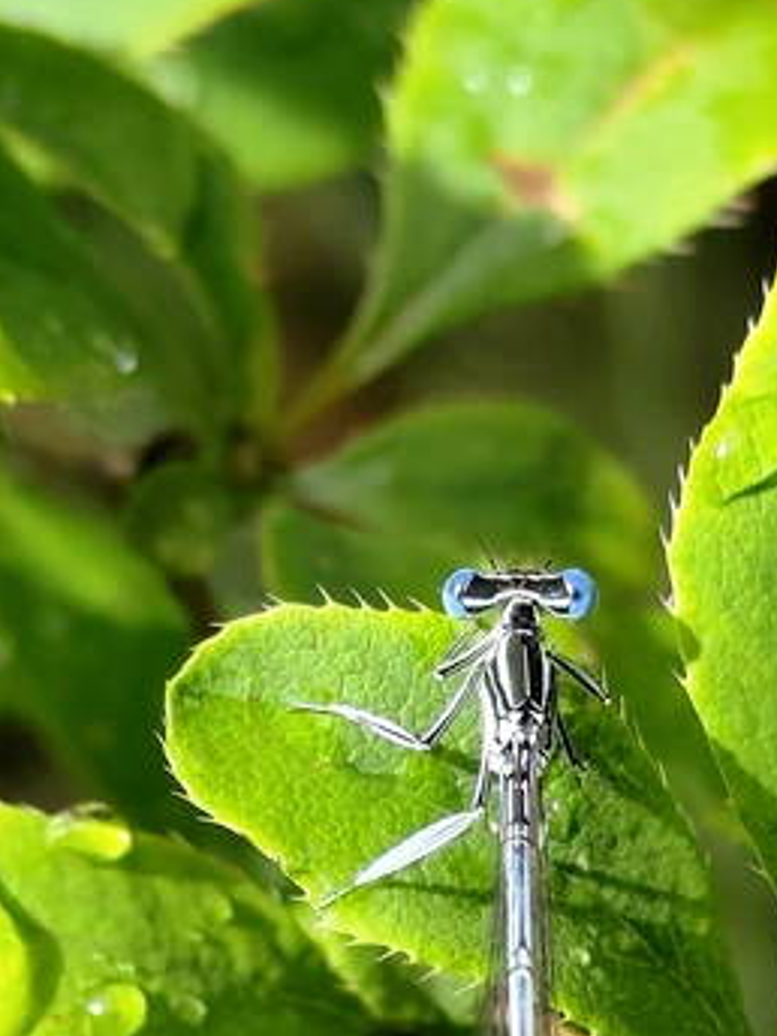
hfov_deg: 8.7
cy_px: 919
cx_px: 551
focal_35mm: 171
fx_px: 5118
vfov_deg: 11.5
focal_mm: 6.19
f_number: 1.65
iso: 50
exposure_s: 1/528
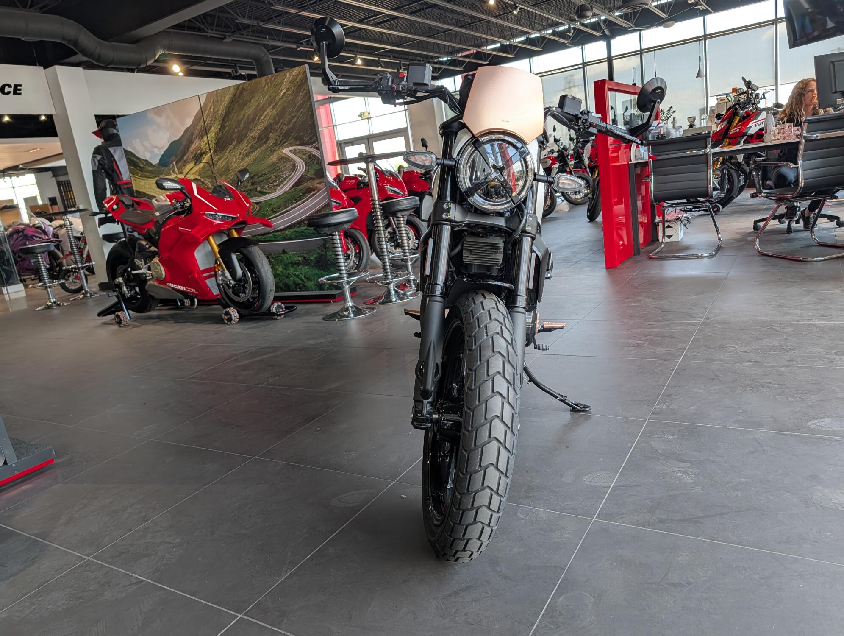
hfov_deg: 71.5
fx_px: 586
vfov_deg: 56.9
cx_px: 422
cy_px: 318
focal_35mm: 24
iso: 44
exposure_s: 1/120
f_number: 1.68
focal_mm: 6.9
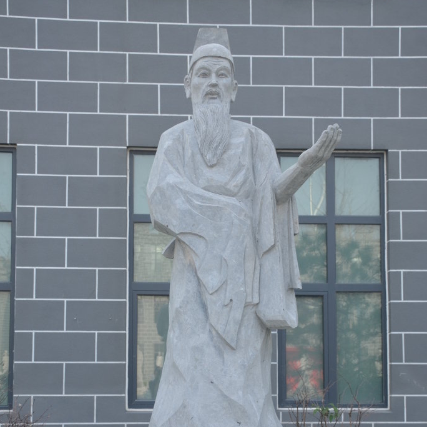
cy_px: 299
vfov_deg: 27.5
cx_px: 214
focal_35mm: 62
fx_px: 865
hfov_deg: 27.7
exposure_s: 1/160
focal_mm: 32
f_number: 6.3
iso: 200
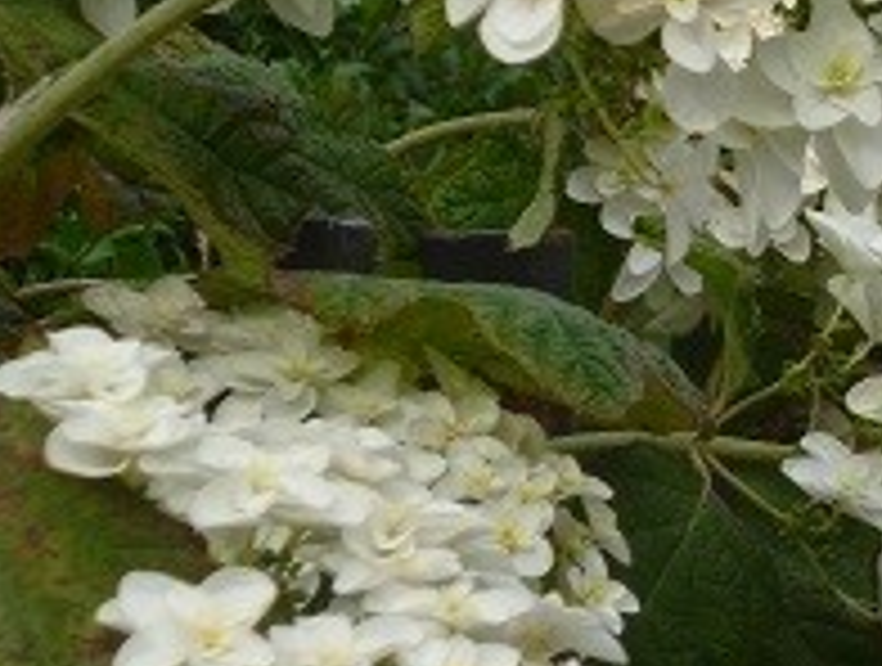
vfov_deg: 10.9
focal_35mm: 136
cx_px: 940
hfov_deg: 14.2
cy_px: 146
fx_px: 3474
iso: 100
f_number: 4.1
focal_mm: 10.9
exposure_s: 1/320
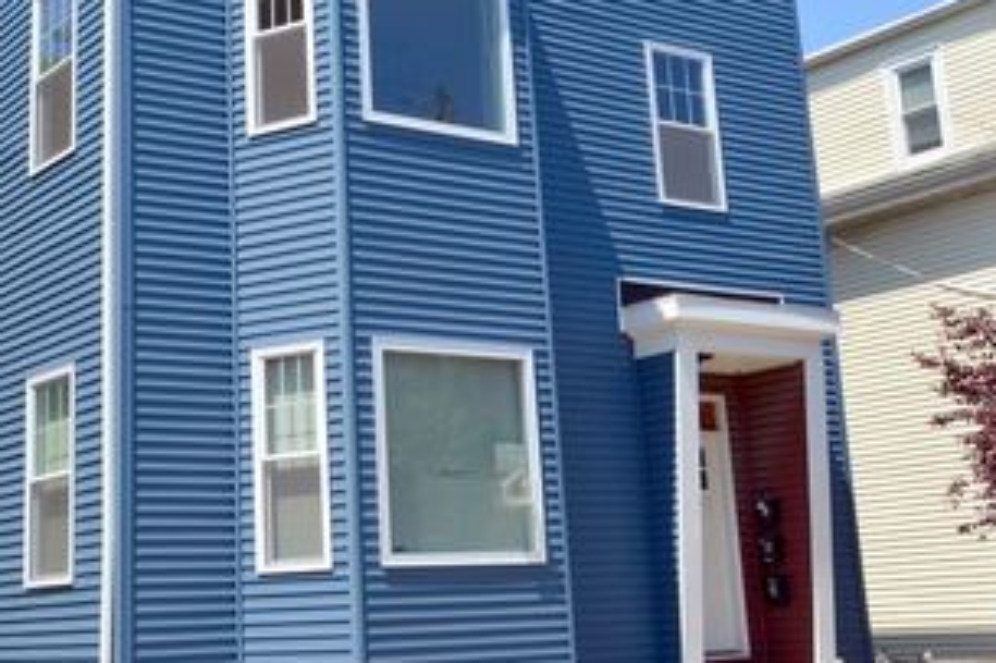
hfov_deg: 33.8
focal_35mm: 59
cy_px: 168
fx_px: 1631
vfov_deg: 22.8
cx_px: 382
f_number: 8
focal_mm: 24
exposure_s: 1/250
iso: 100
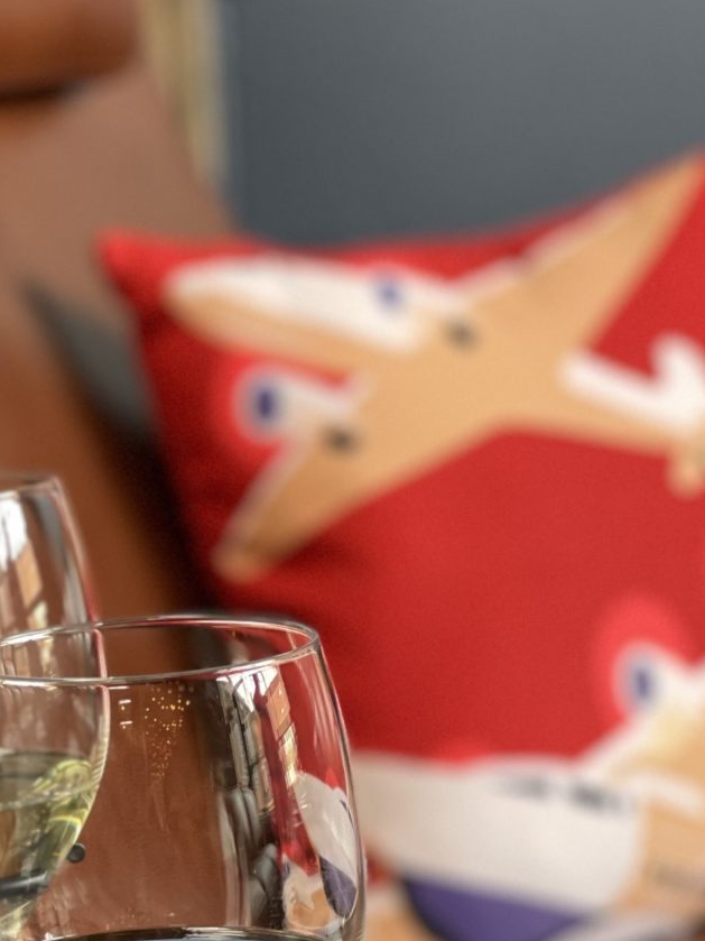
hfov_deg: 11.5
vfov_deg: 15.4
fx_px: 3450
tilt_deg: -11.1
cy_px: 776
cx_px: -98
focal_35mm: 127
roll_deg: +4.9
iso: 160
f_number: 2
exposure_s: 1/60
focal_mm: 6
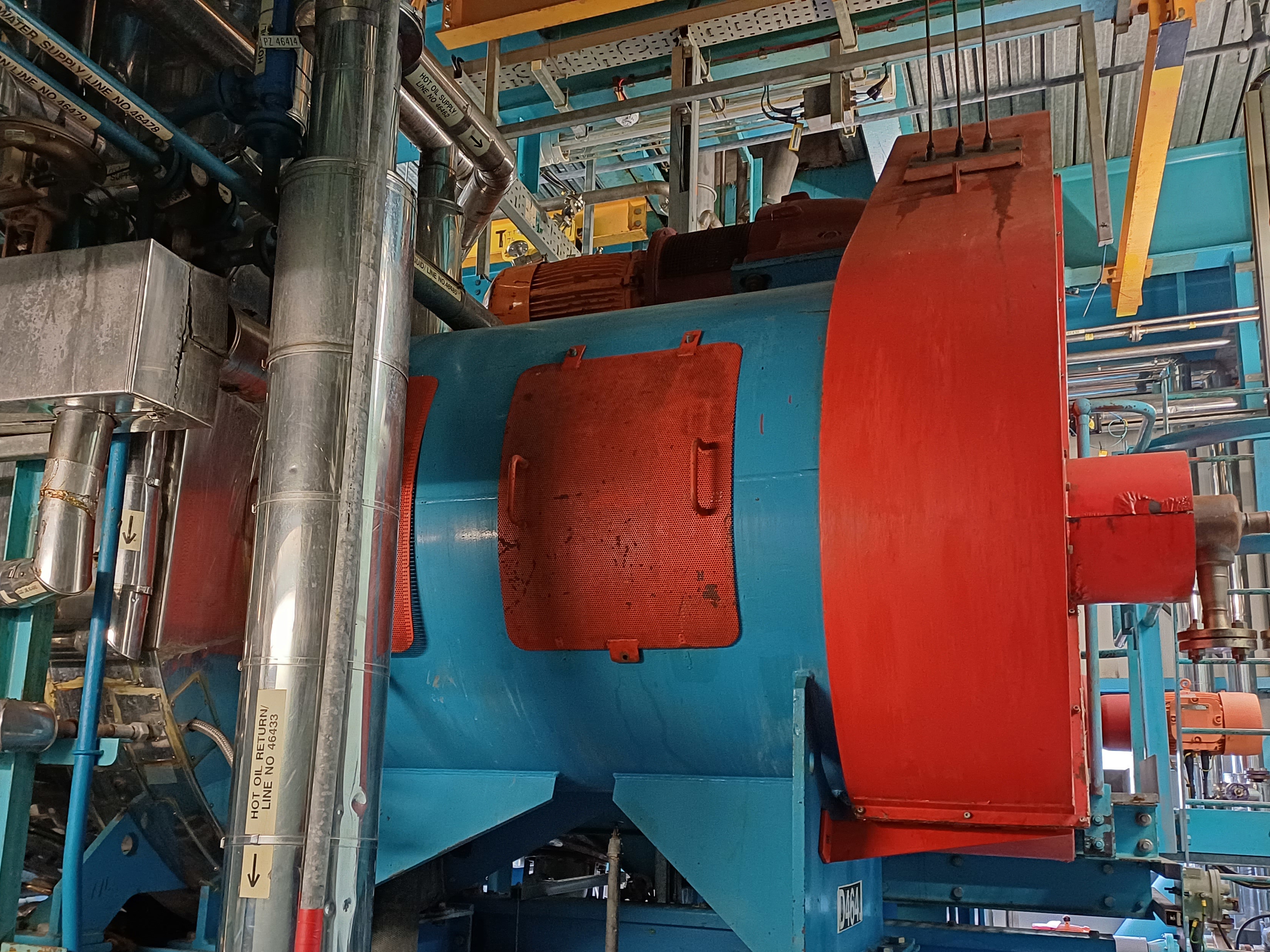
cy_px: 570
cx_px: 630
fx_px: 1101
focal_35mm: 30
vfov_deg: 46.5
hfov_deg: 60.0
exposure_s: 1/25
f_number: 1.8
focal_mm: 4.65
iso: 640
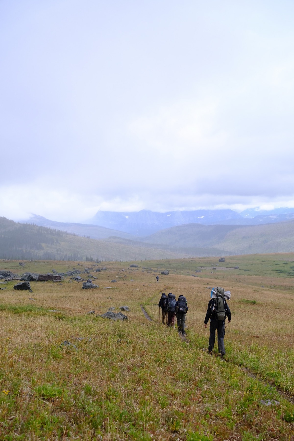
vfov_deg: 47.4
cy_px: 220
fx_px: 502
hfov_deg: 32.6
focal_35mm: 41
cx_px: 147
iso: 320
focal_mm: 27.6
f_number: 3.6
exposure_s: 1/900
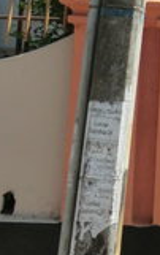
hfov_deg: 14.5
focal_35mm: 84
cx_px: 239
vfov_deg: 23.1
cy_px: -28
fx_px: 584
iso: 80
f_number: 7.5
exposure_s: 1/250
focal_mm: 4.3
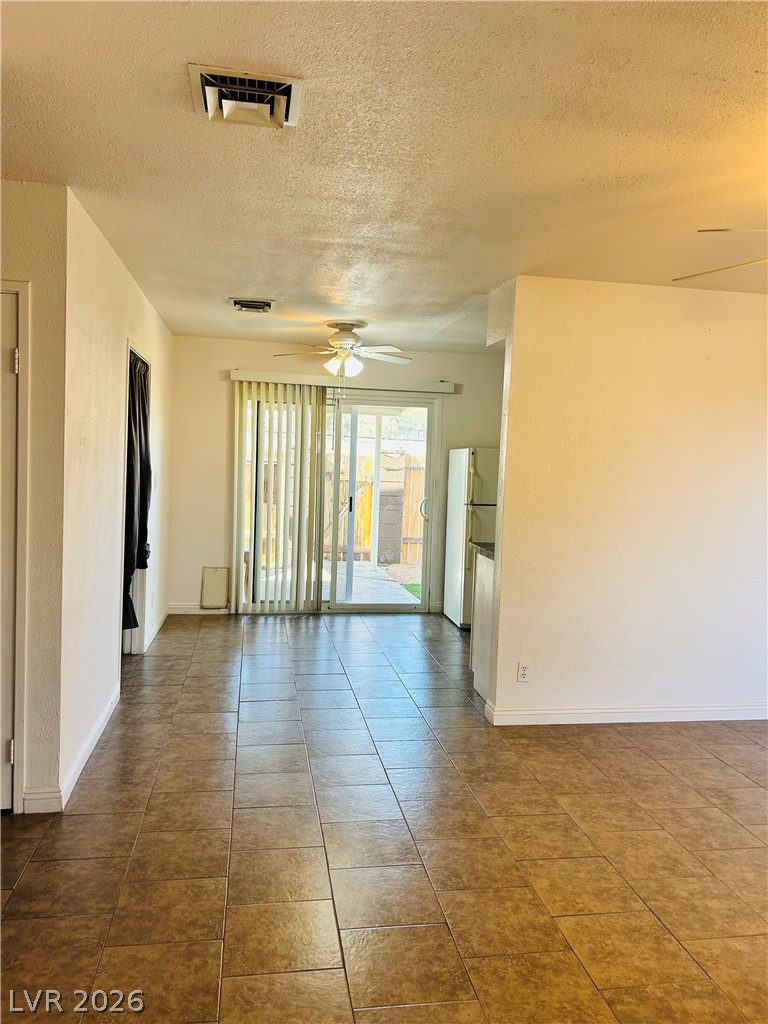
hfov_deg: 53.1
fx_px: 769
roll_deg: -2.0
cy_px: 512
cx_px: 384
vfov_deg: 67.3
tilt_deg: -3.6
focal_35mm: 26
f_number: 1.5
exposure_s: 1/120
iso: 80
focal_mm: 5.7
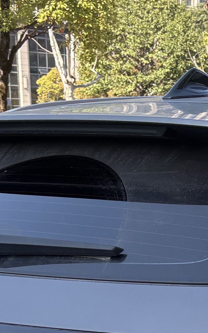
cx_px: 366
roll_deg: -1.4
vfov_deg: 17.9
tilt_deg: -14.2
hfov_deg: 11.0
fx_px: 1016
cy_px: 376
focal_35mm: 112
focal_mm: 5.96
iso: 64
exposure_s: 1/850
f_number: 1.6
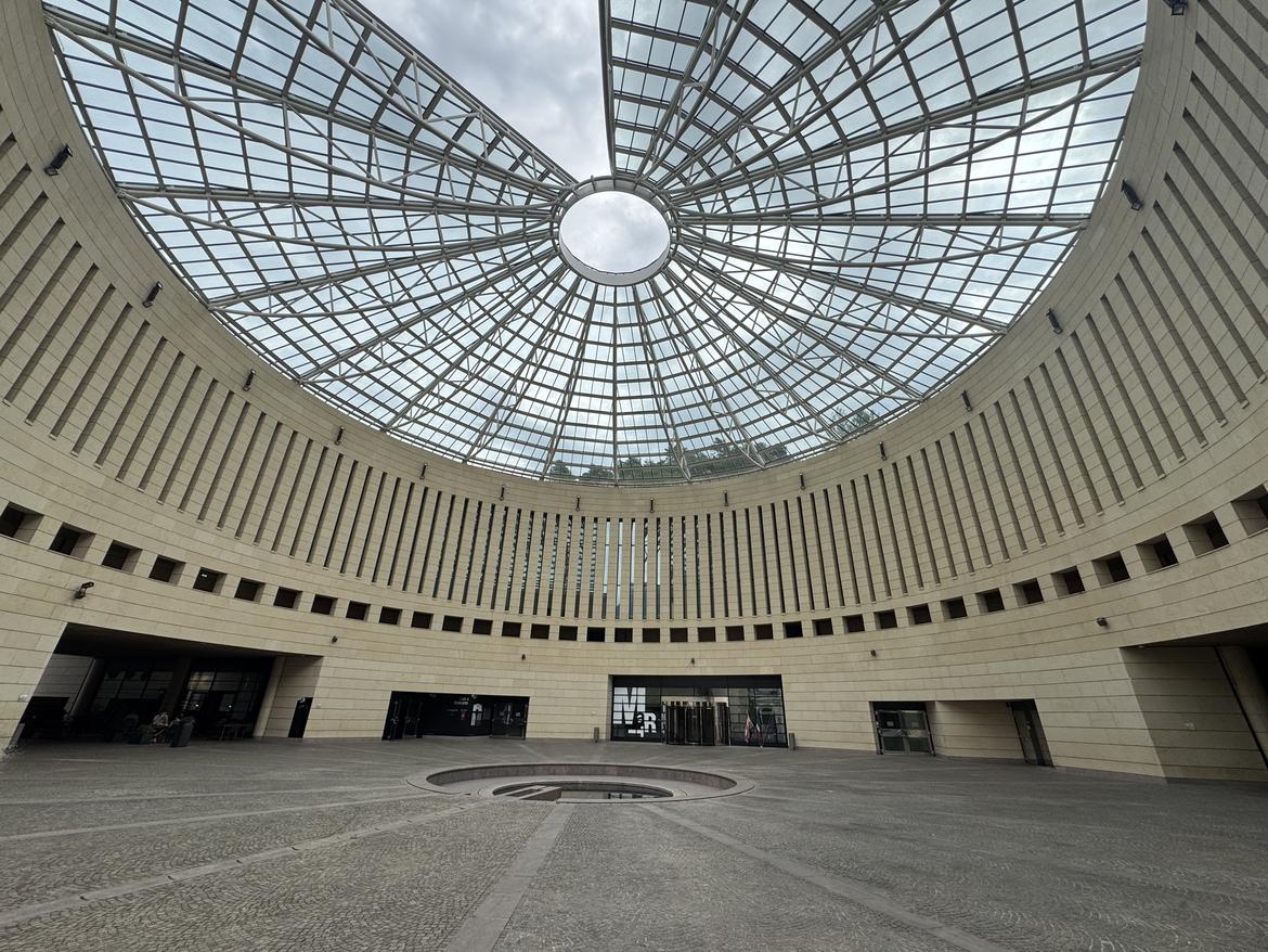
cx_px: 634
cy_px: 476
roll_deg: -1.0
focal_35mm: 14
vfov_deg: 85.7
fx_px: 513
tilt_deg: +25.1
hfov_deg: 102.1
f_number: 2.2
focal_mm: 2.22
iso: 50
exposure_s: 1/1178
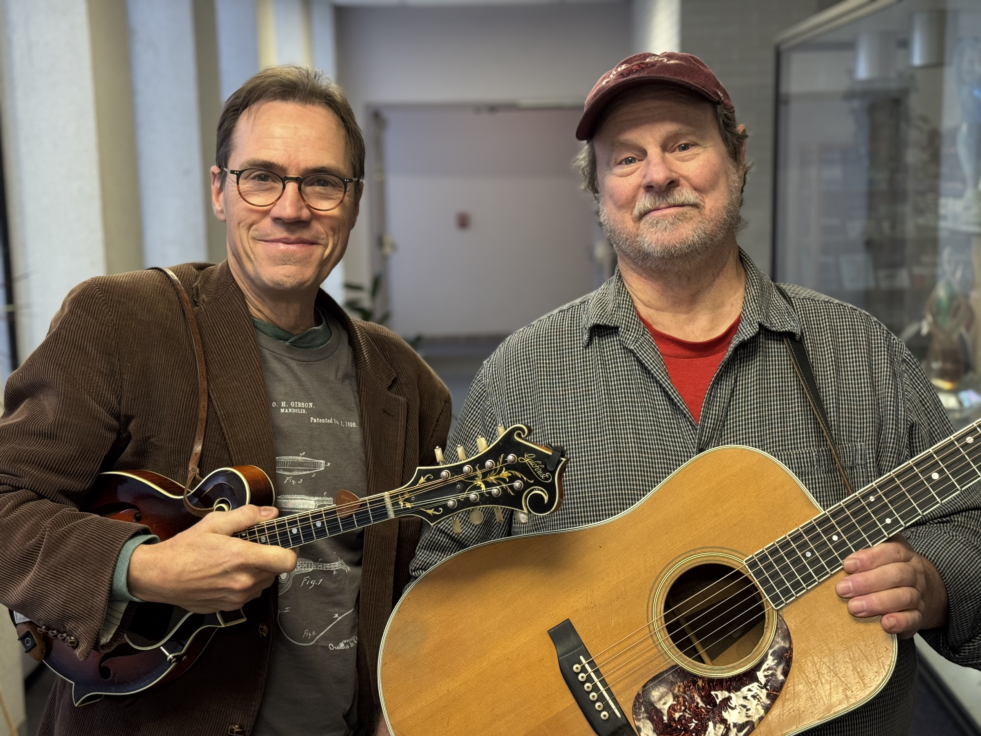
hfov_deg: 39.7
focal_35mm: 48
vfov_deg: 30.3
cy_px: 368
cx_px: 490
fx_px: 1360
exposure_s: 1/40
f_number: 1.78
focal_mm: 6.76
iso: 200
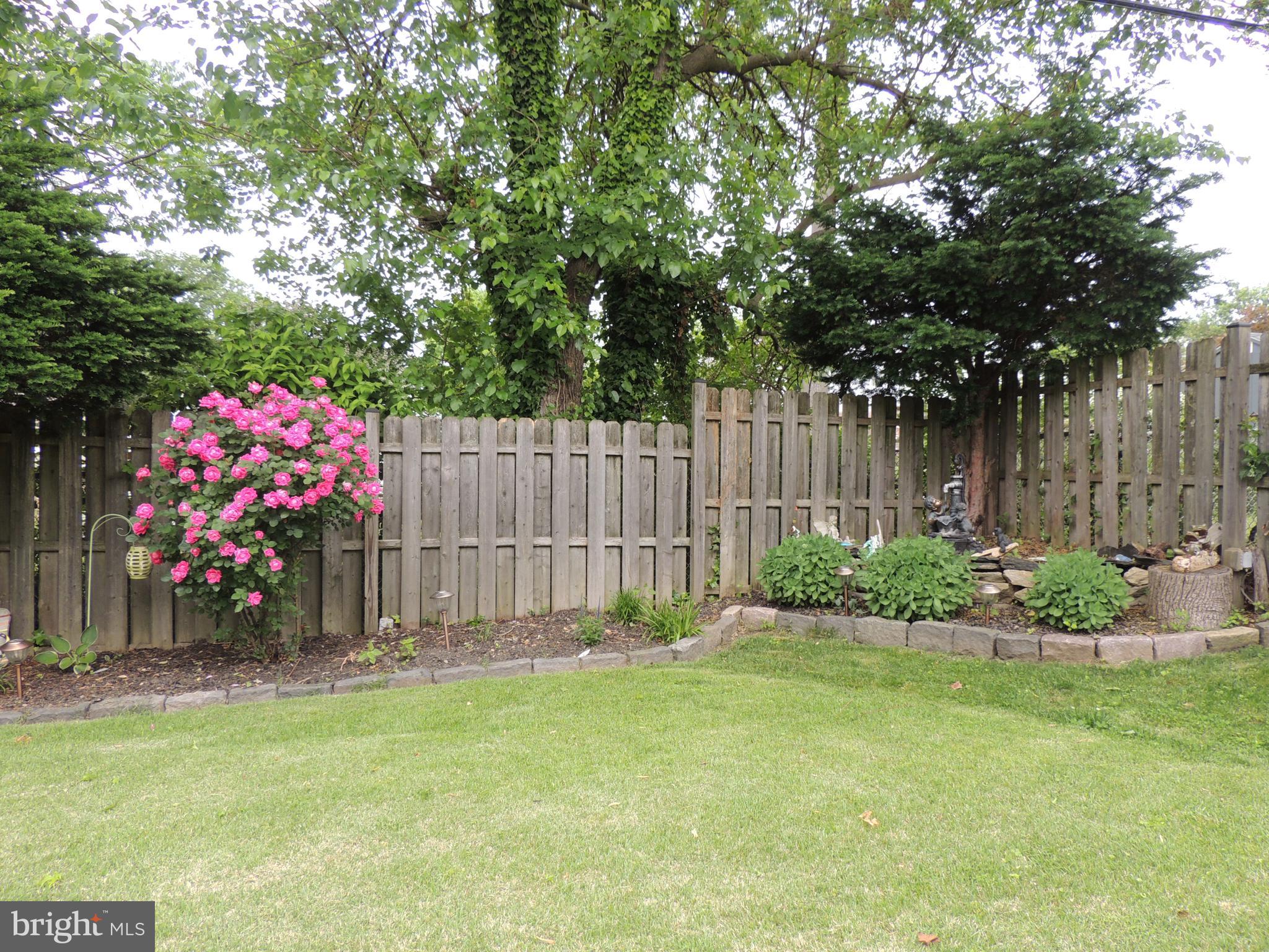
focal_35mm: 24
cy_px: 476
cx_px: 634
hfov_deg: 71.6
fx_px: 880
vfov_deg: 56.8
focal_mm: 4.3
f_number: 3
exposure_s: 1/200
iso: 100
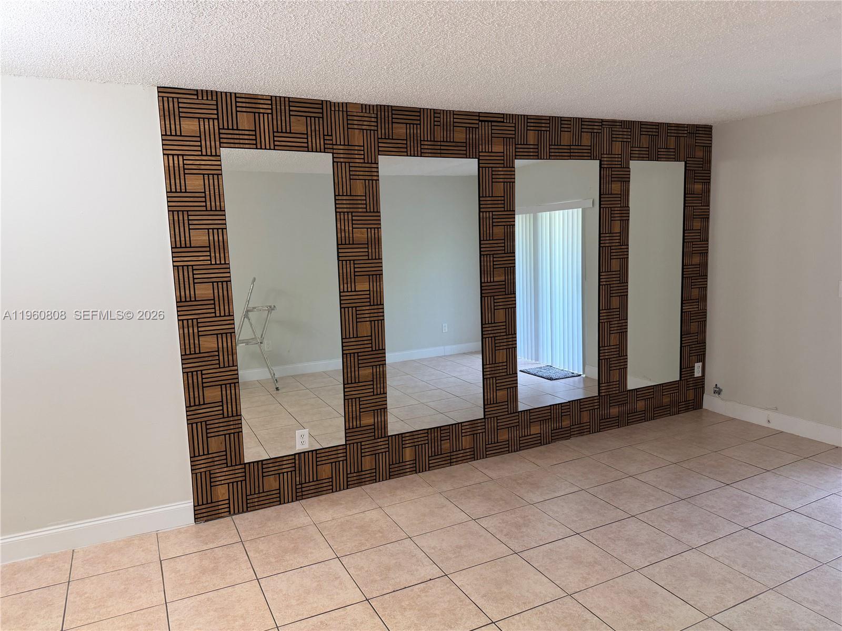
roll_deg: +2.2
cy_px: 316
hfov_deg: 71.6
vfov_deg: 56.8
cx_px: 421
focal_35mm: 24
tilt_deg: -7.3
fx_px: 584
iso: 80
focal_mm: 6.76
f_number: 1.78
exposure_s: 1/120
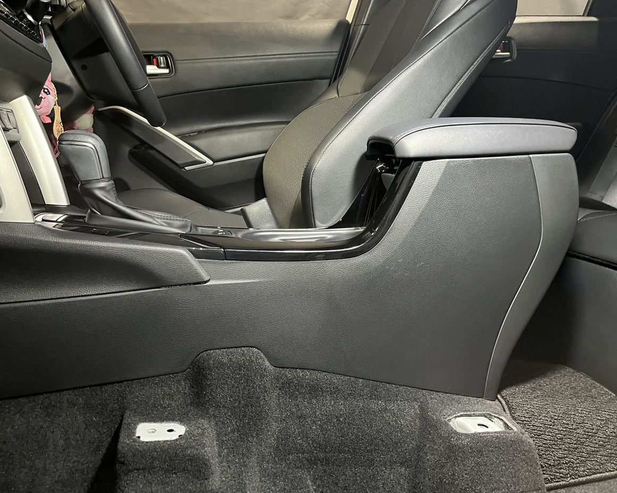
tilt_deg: -13.3
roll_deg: -0.7
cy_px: 253
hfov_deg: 62.1
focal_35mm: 28
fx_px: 511
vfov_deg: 51.5
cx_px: 285
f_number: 1.6
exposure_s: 1/30
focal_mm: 5.1
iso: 500
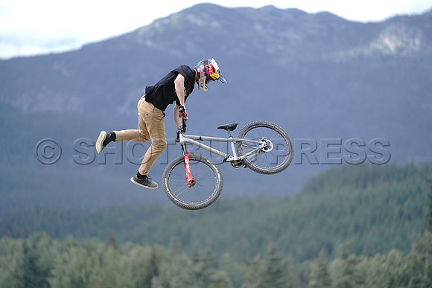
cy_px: 144
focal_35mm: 200
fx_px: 2400
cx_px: 216
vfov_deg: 6.9
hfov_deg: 10.3
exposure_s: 1/1600
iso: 500
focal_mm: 200
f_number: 2.8
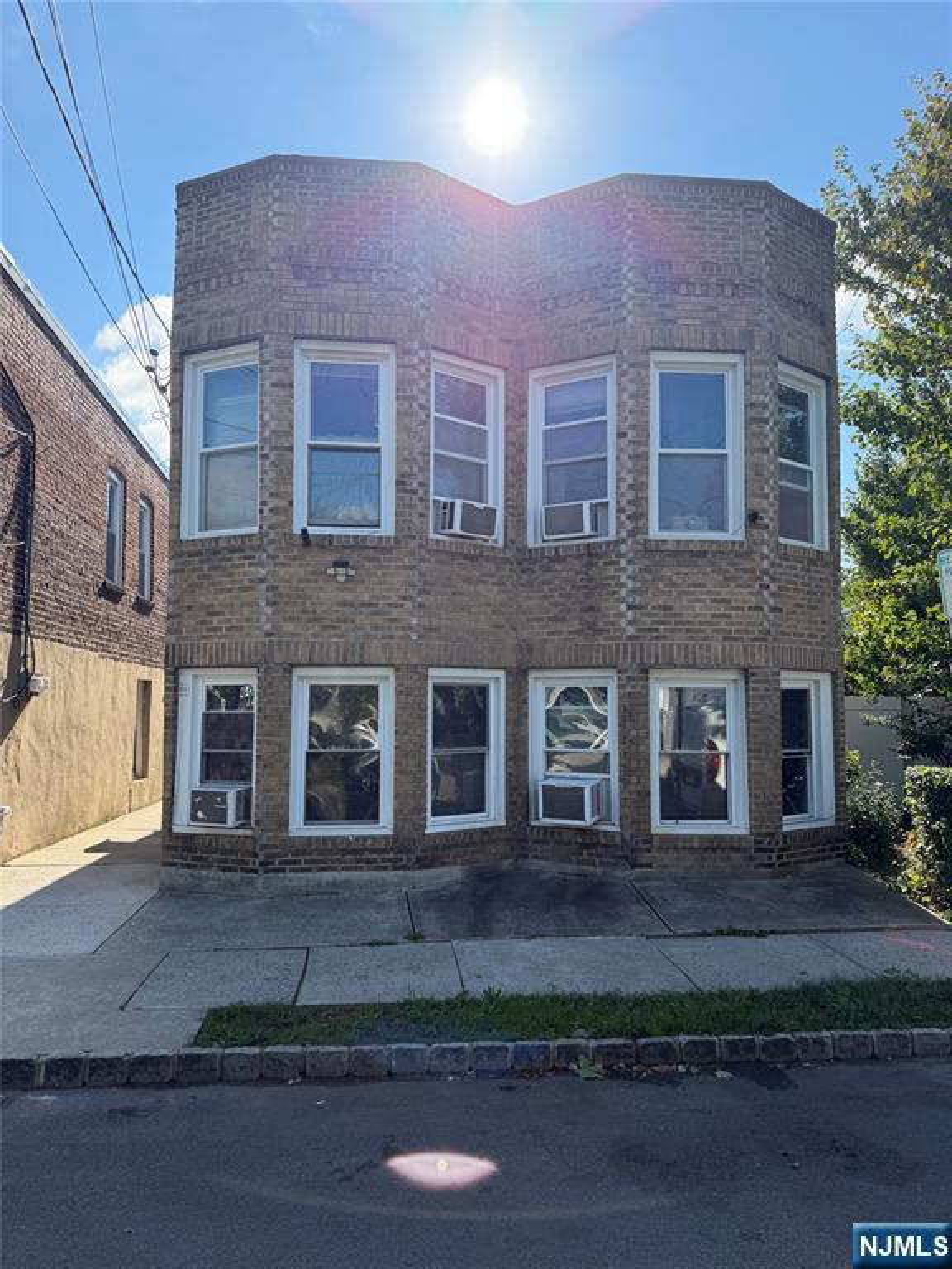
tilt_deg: +5.6
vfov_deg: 71.6
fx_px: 880
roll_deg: +0.9
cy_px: 634
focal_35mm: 24
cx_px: 476
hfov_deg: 56.8
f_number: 1.78
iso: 100
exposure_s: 1/2801
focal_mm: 6.76
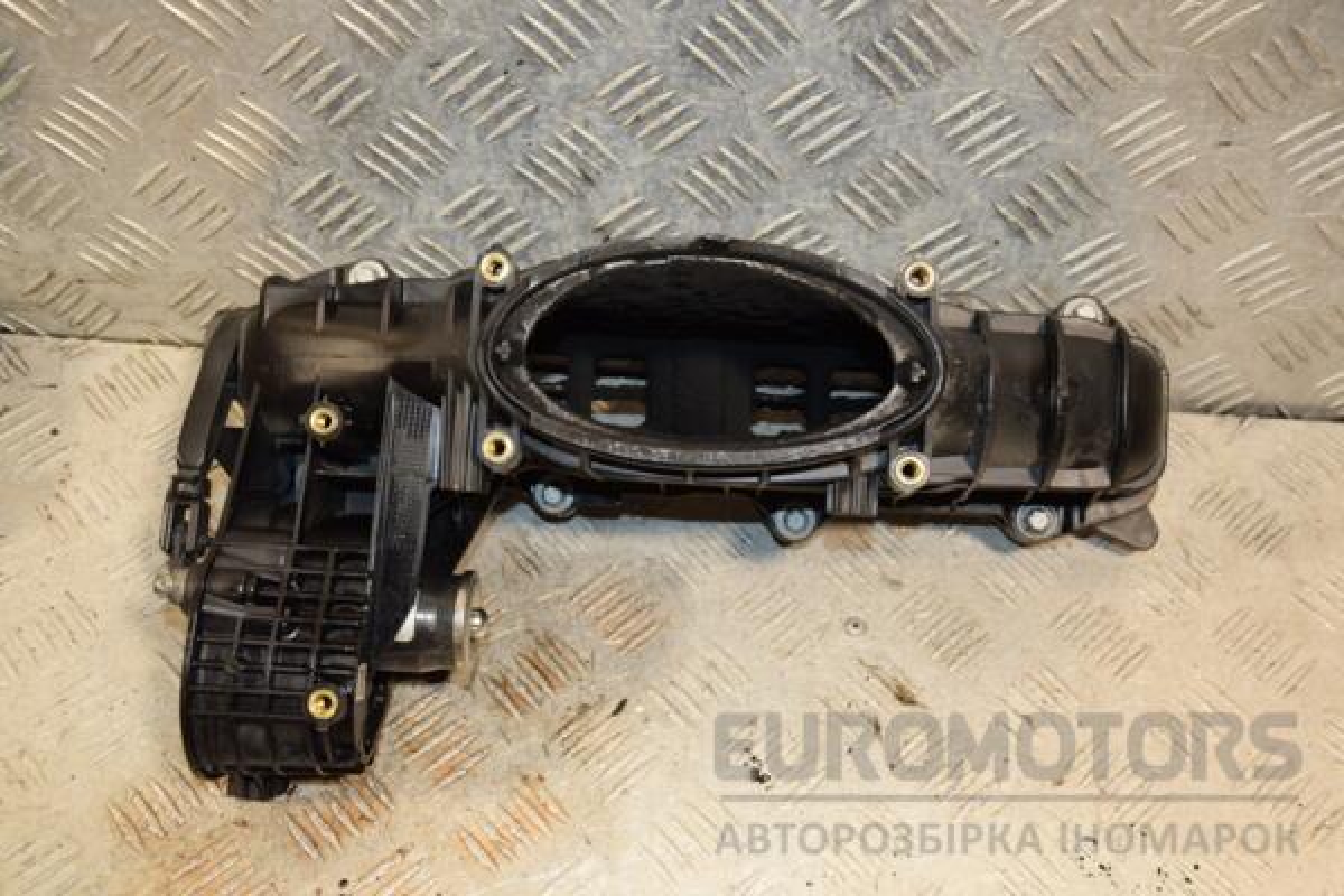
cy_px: 448
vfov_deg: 31.9
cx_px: 672
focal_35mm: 42
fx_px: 1568
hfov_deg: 46.4
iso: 800
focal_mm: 28
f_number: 5
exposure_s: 1/160
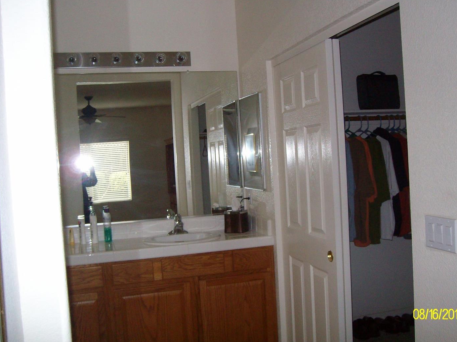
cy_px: 171
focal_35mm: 38
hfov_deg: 49.0
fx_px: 501
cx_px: 241
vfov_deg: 37.7
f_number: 2.8
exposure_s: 1/40
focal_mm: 5.8
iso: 200
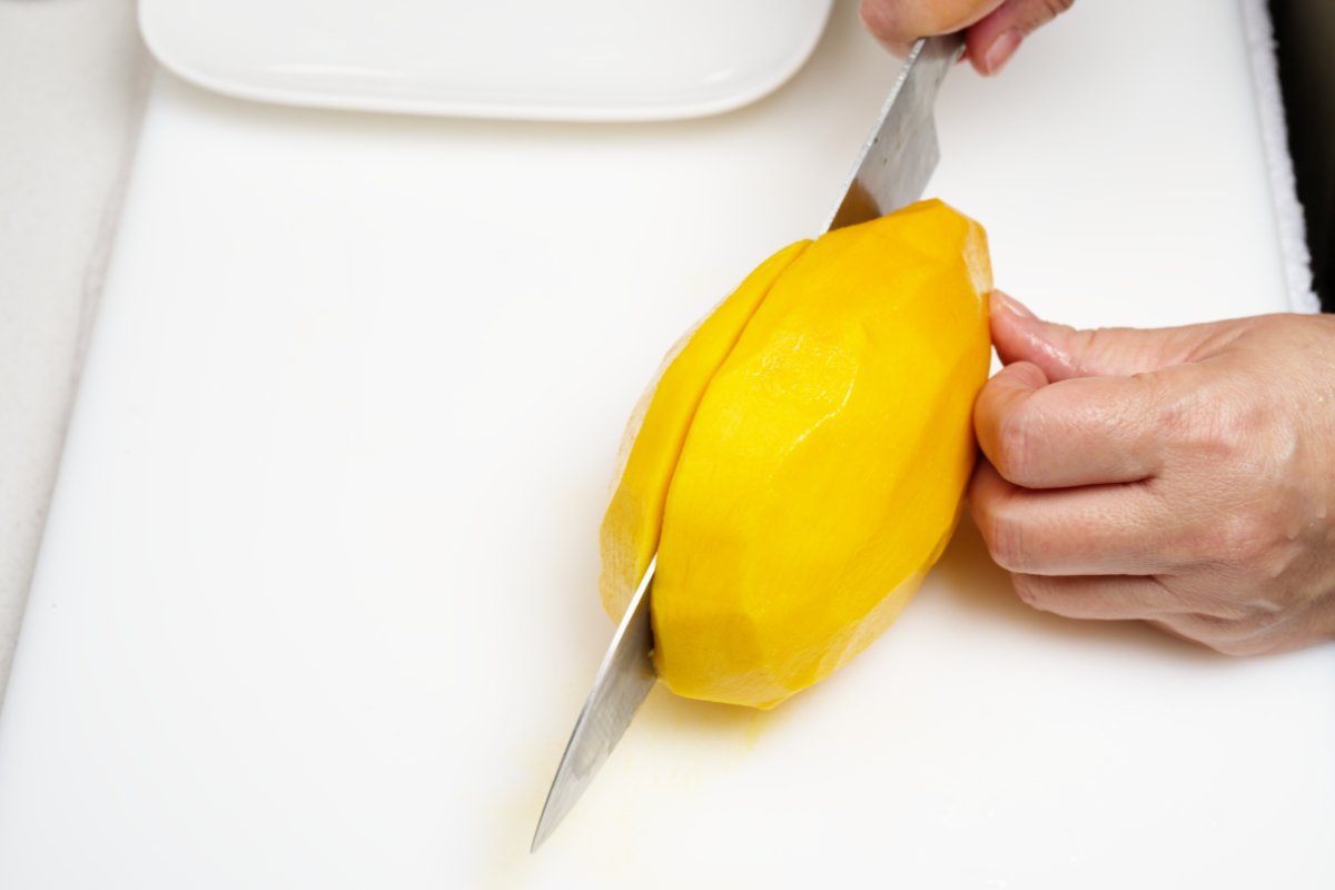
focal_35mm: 53
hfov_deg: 37.5
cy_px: 445
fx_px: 1965
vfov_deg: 25.5
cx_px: 668
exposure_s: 1/160
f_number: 8
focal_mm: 53
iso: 200
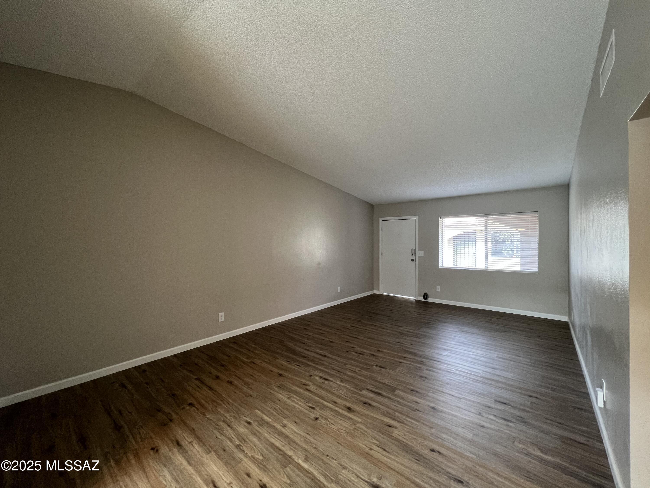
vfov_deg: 89.9
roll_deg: +0.6
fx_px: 244
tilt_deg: -0.3
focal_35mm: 13
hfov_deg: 106.2
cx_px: 325
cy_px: 244
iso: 250
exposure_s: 1/60
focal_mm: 1.57
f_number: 1.8
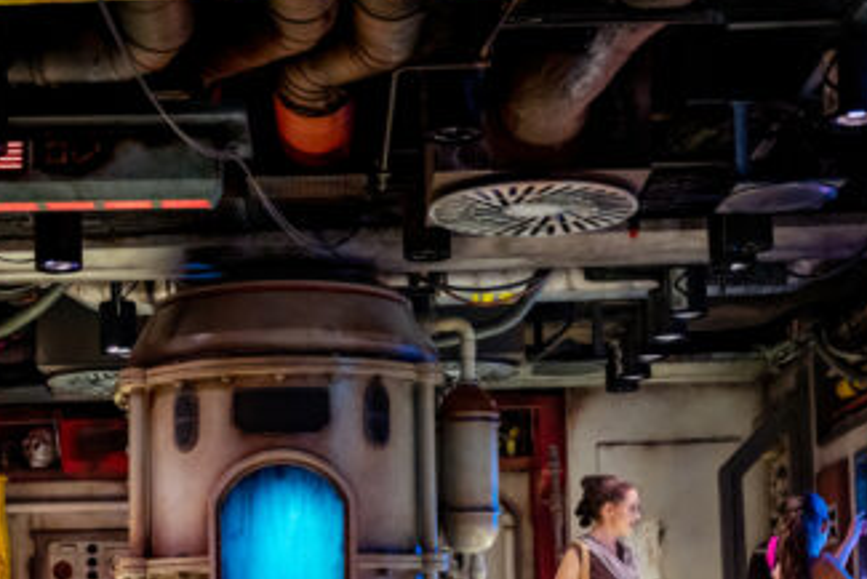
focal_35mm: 74
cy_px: 538
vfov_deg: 18.1
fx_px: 1783
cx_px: 277
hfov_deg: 27.1
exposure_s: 1/60
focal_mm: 37
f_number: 2.8
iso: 3200
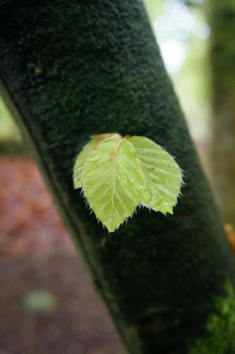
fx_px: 368
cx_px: 118
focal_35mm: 38
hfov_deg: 35.4
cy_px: 177
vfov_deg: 51.3
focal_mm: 25
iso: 2500
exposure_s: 1/160
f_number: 4.5
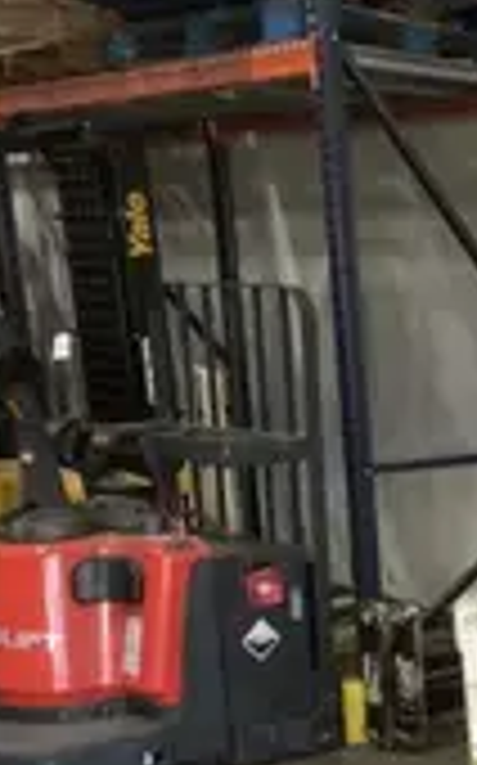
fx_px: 1458
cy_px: 662
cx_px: 882
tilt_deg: -12.4
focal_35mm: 70
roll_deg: -0.2
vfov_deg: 28.5
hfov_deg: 15.6
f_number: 1.8
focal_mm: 4
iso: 32
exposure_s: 1/24
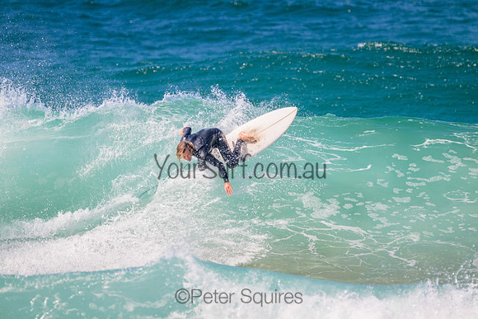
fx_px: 10624
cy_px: 160
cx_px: 239
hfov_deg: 2.6
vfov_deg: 1.7
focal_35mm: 800
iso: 1250
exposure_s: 1/2000
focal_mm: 800
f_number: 11
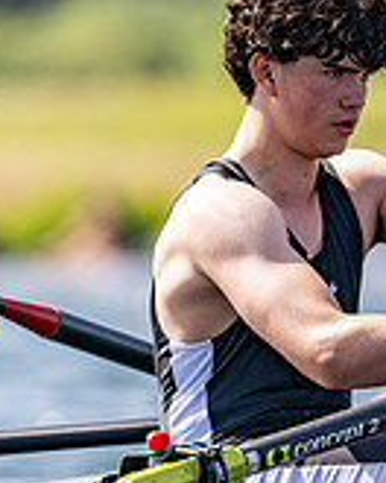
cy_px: 285
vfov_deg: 1.5
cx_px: 243
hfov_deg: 1.2
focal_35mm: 1323
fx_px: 18893
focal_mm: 400
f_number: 4.5
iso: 360
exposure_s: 1/2500
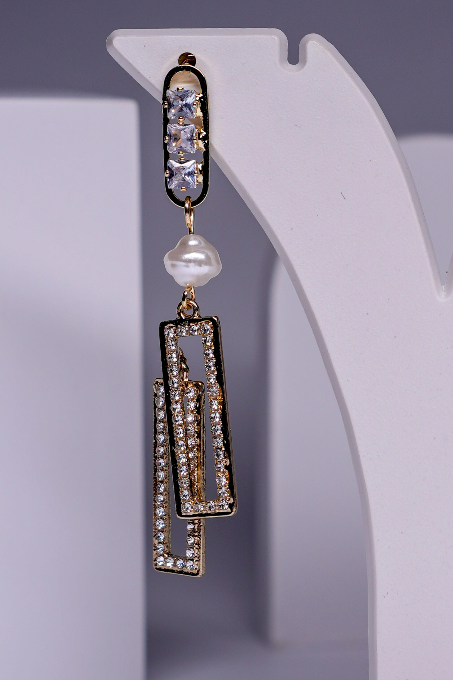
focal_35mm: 52
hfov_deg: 26.0
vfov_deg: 38.2
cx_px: 226
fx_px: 981
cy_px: 340
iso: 125
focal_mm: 35
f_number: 4
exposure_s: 1/100
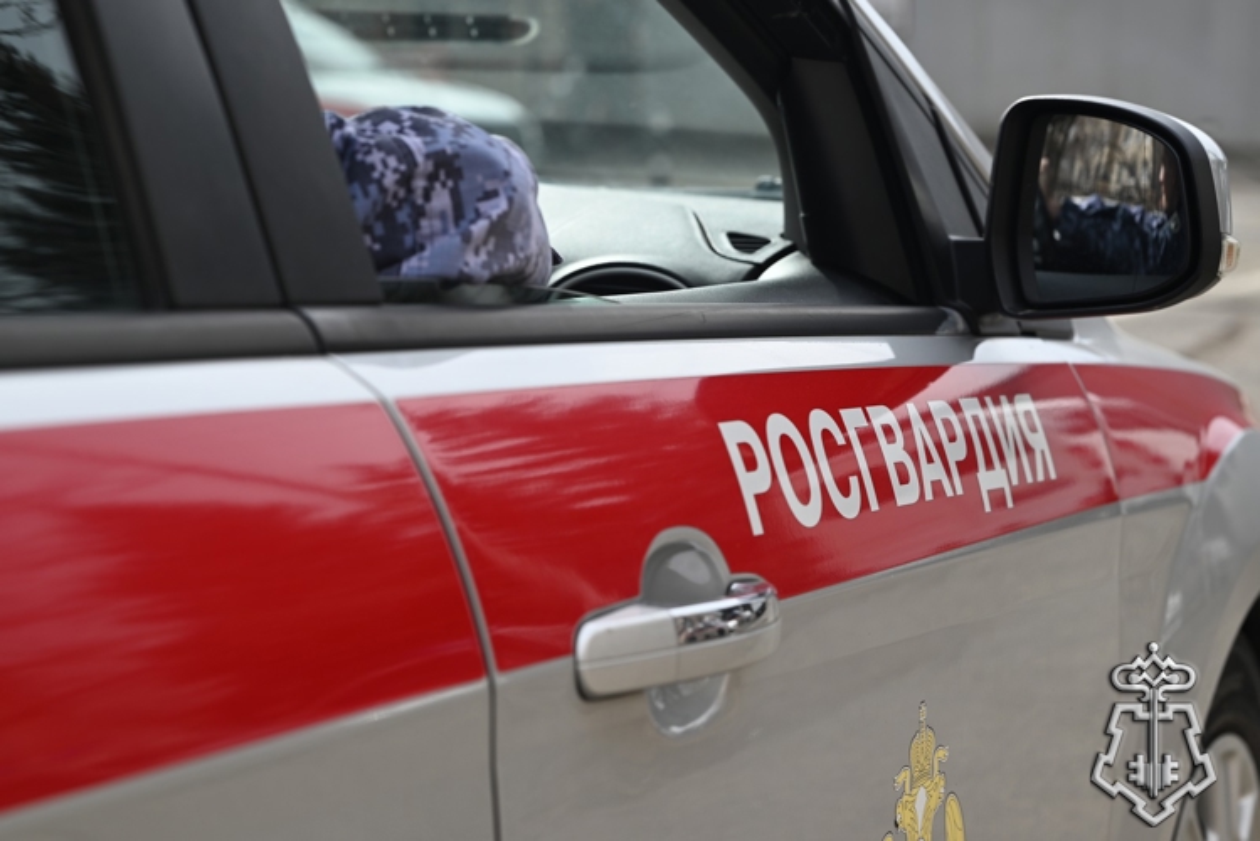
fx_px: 2976
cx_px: 630
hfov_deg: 23.9
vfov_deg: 16.1
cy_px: 420
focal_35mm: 85
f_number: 6.3
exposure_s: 1/320
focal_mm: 85
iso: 100
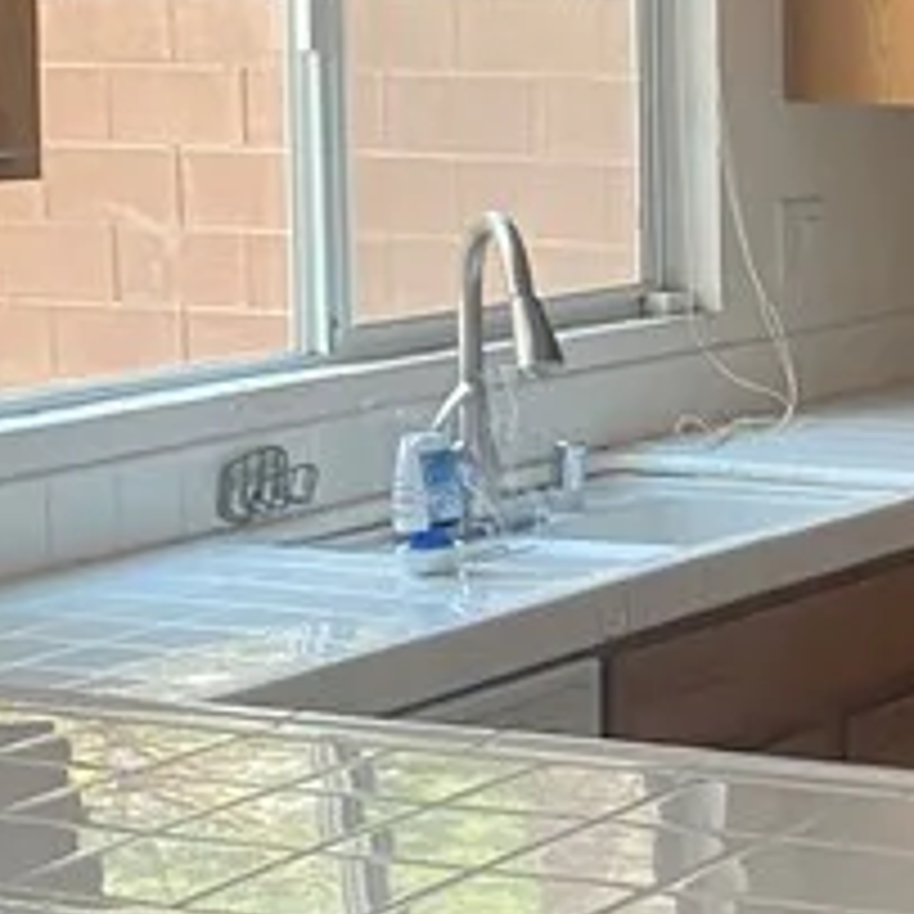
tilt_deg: -4.9
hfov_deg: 13.8
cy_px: 410
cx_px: 1490
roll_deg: -0.6
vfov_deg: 15.0
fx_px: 3465
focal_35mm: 116
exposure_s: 1/60
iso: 125
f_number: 1.8
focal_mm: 4.25
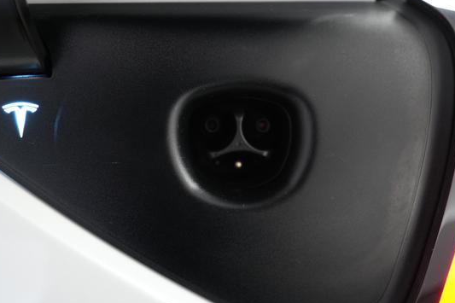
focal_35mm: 30
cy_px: 132
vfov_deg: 43.5
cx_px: 234
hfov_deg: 61.9
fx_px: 379
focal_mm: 25
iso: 2000
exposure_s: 1/60
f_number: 2.8
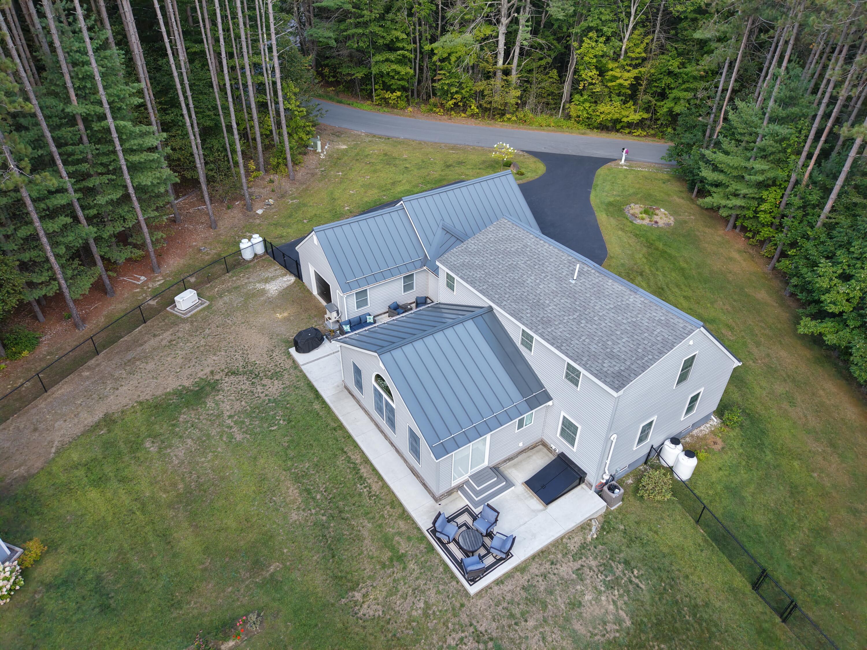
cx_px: 434
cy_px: 325
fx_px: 601
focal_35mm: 24
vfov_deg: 56.8
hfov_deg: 71.6
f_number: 1.8
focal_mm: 8.67
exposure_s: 1/320
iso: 100
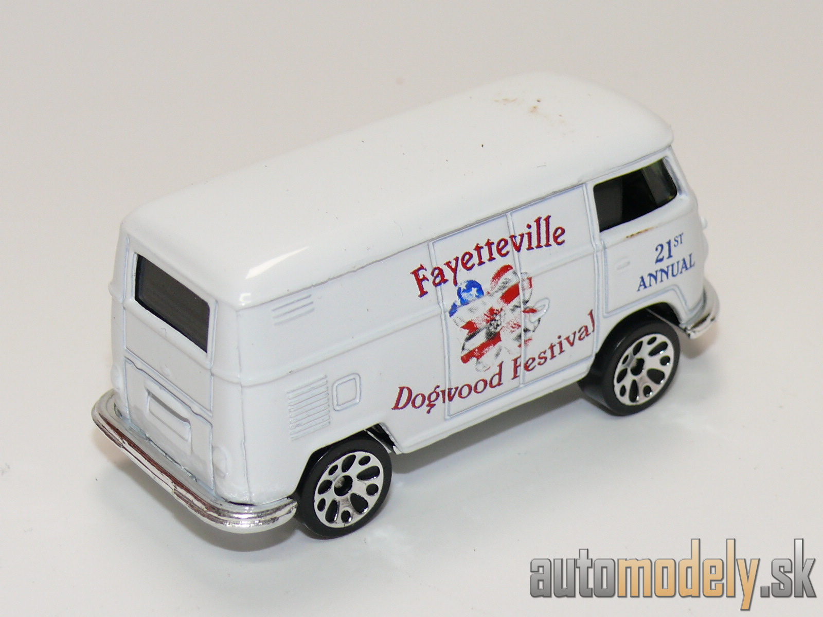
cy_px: 308
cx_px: 412
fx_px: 2449
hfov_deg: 19.1
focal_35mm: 103
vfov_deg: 14.4
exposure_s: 1/30
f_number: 4
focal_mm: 13.5
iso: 100
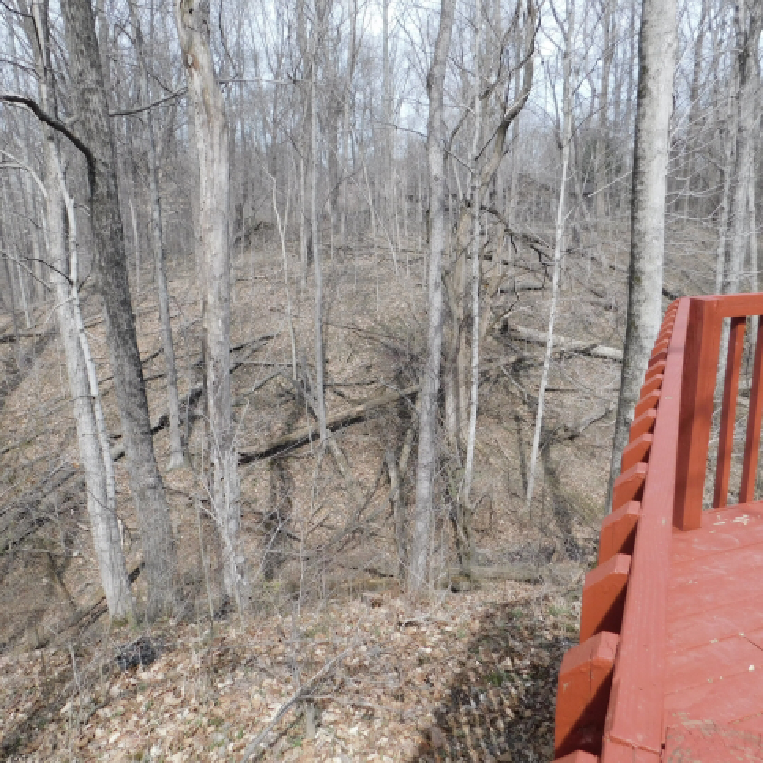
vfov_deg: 57.3
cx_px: 354
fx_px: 698
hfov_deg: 57.2
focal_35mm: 28
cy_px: 374
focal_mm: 4
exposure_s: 1/800
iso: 125
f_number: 3
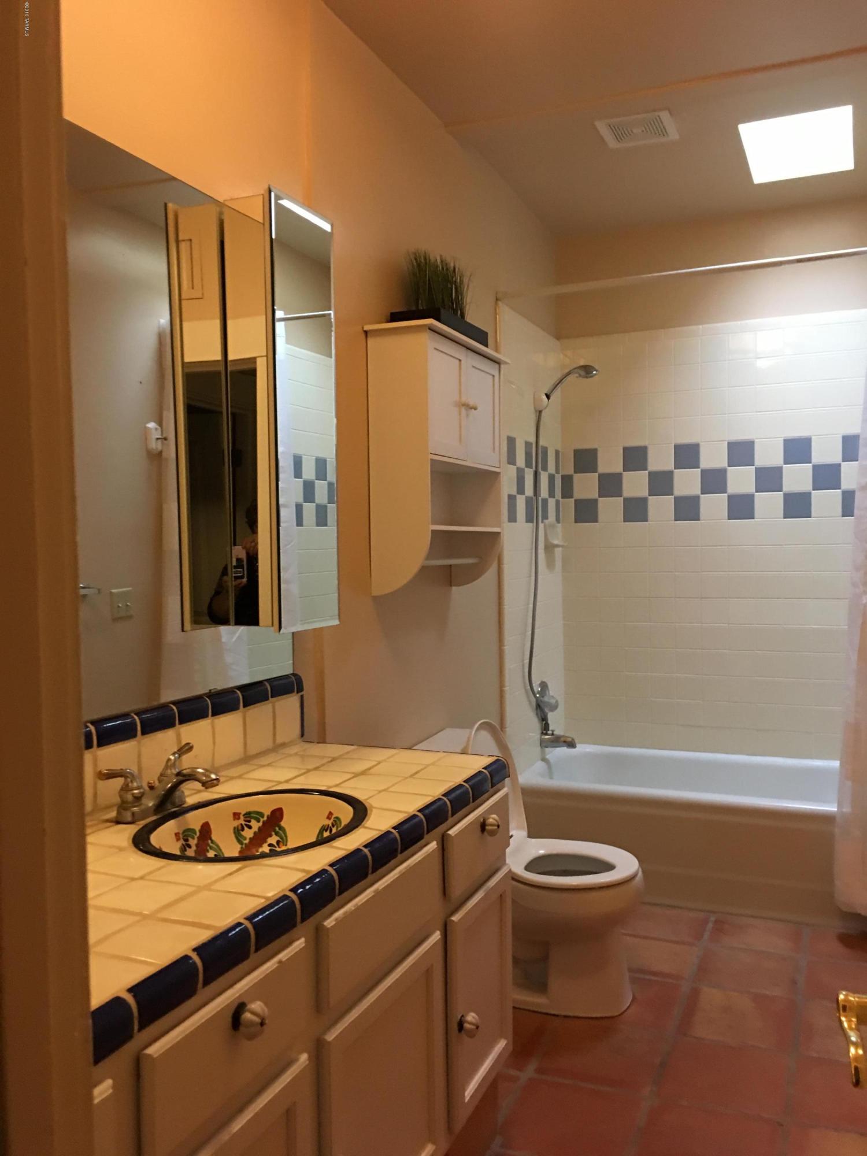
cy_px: 578
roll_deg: +0.3
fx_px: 968
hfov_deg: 48.2
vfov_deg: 61.7
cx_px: 434
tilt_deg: -2.0
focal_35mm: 29
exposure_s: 1/10
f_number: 2.2
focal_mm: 4.15
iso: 80
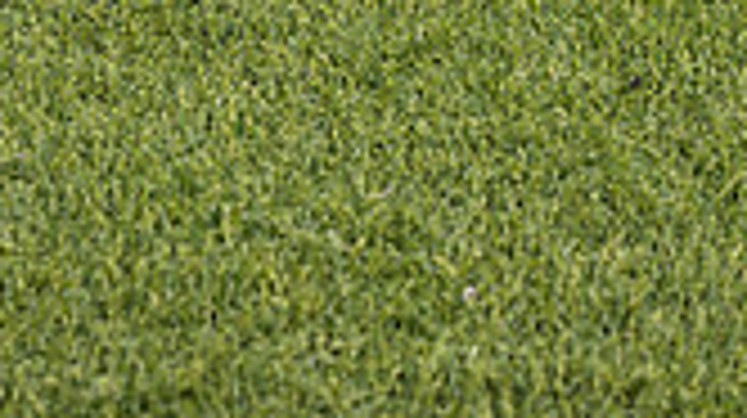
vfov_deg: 8.4
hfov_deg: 16.4
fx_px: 2592
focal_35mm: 131
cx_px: 328
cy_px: -589
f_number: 7.1
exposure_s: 1/320
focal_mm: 46
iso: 125
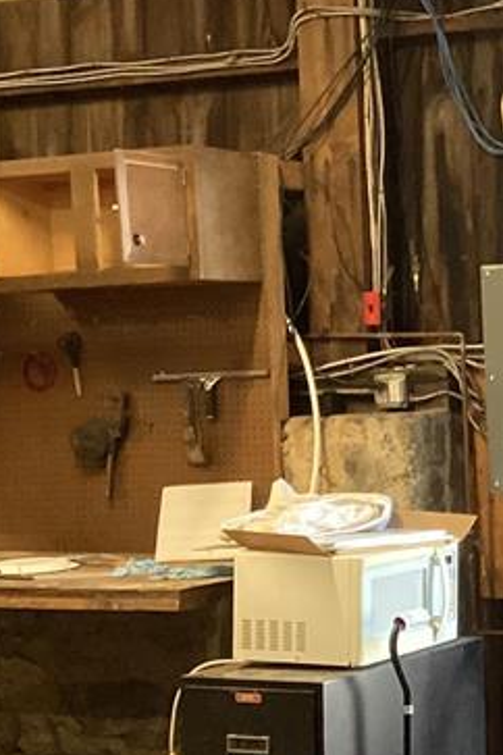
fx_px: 1907
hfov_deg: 14.0
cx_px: 786
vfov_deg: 22.4
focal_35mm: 91
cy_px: 385
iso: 160
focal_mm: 3.3
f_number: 2.4
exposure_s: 1/60
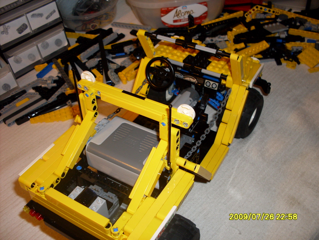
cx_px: 160
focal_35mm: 38
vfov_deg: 37.7
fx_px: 350
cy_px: 120
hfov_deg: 49.0
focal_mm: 6.3
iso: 100
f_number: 2.8
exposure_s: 1/45
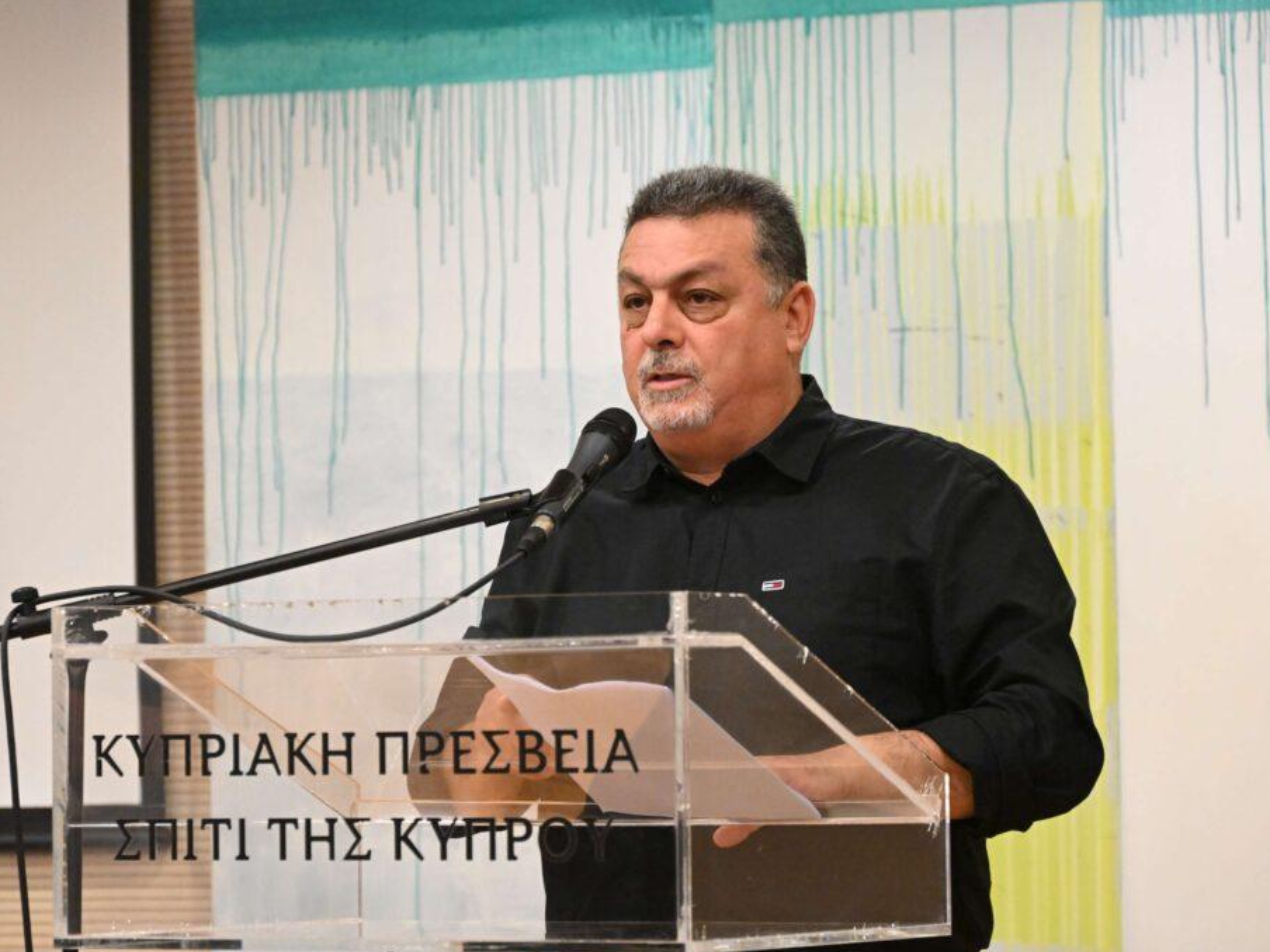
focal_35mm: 147
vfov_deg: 10.1
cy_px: 478
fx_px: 5393
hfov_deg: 13.4
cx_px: 627
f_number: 6.3
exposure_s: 1/200
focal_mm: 135
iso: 10000
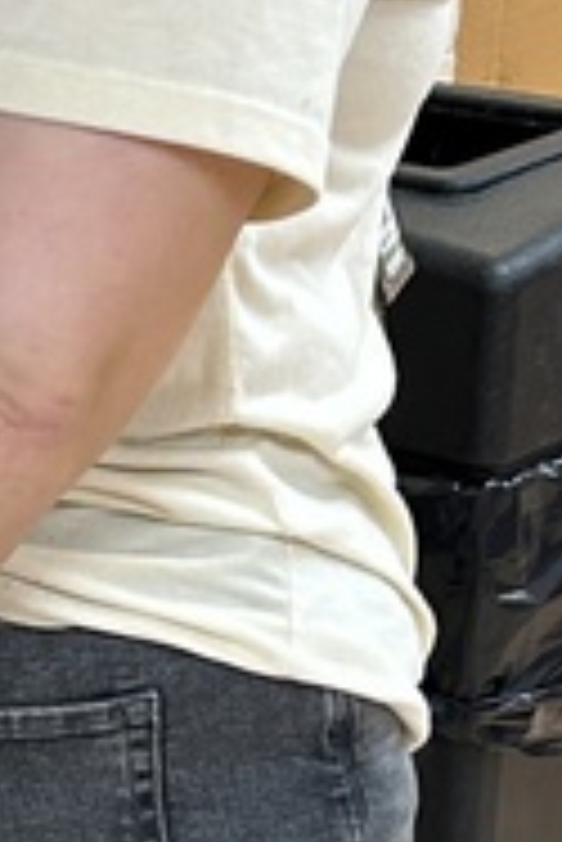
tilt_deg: -18.5
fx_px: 3459
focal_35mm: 148
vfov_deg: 13.8
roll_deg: -1.7
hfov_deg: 9.0
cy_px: 608
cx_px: -378
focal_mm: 5.7
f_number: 1.5
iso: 80
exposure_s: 1/60
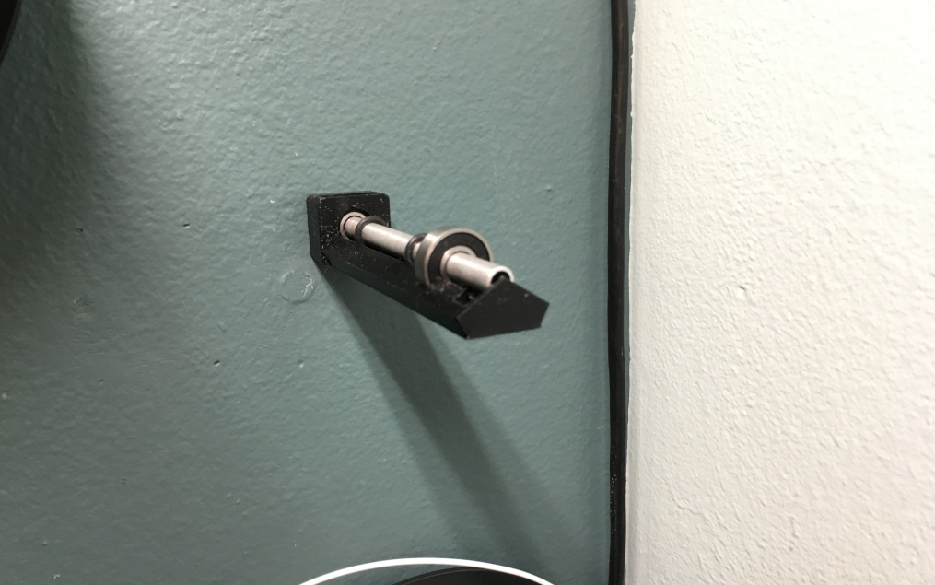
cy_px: 291
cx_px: 465
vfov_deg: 40.6
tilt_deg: -11.2
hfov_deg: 61.2
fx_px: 790
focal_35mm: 31
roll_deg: +1.6
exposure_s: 1/30
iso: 80
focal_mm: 4.15
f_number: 2.2
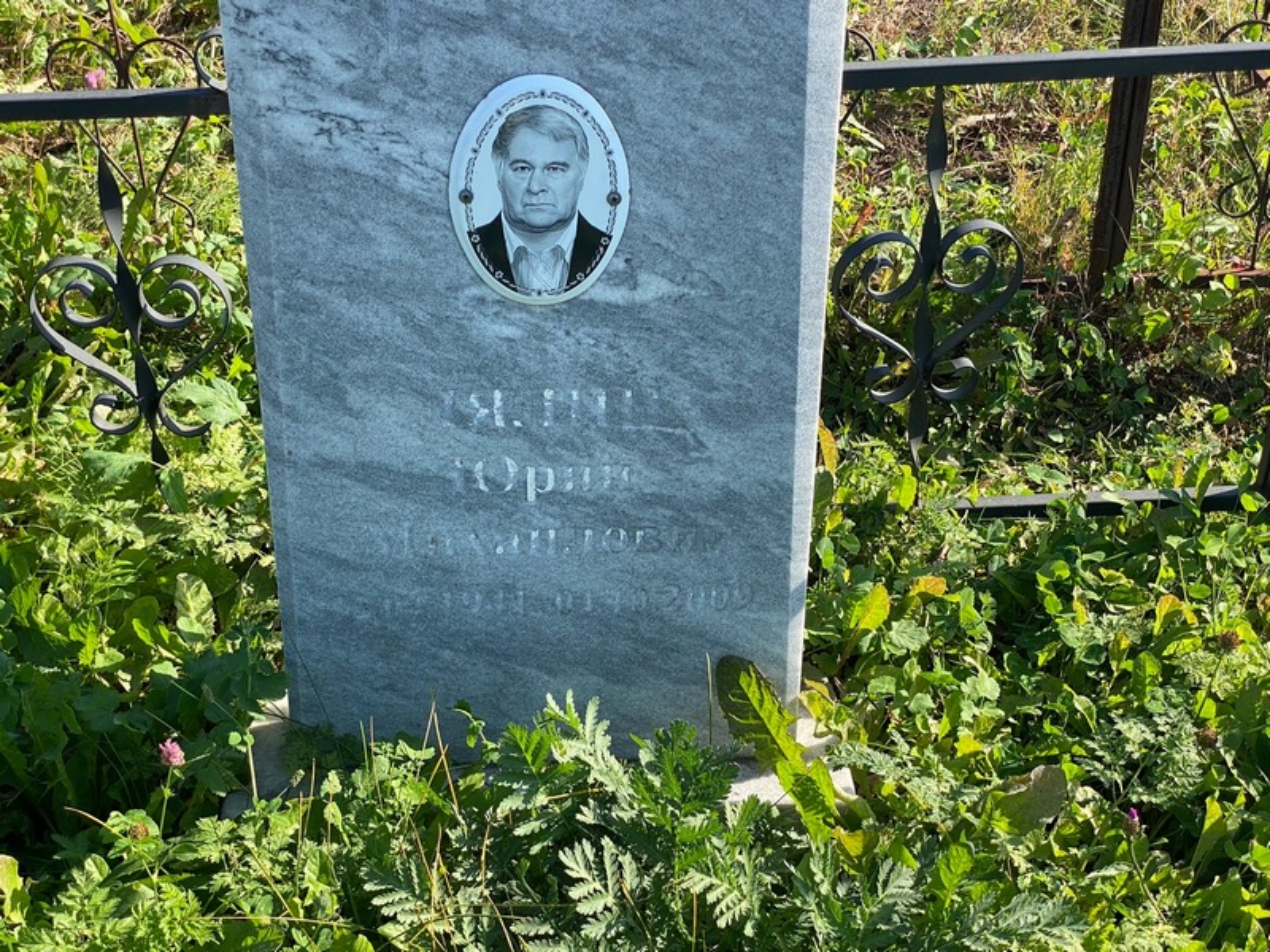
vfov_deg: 28.0
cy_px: 476
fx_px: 1908
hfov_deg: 36.8
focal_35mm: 52
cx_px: 635
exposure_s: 1/533
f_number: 2
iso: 20
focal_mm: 6
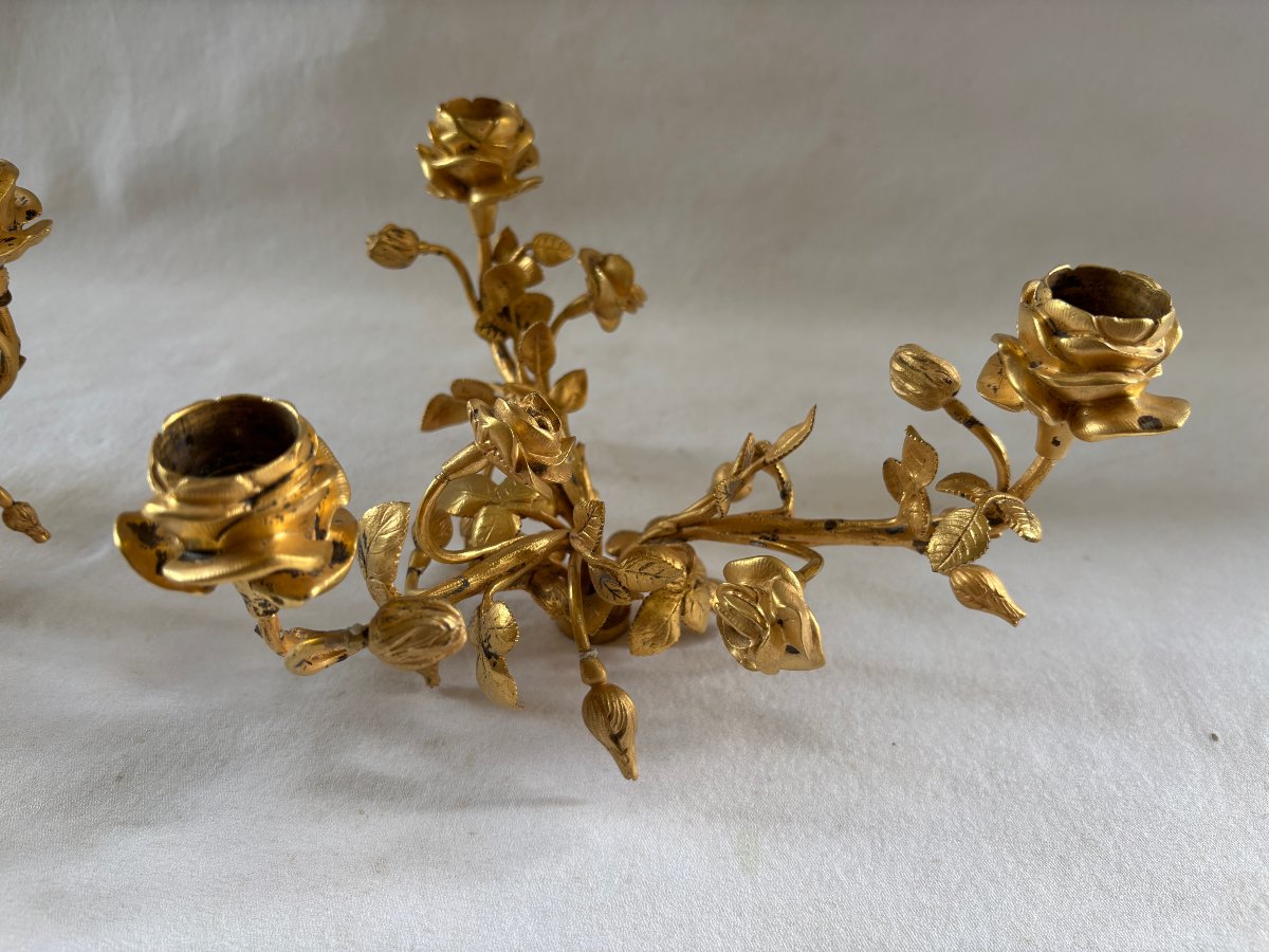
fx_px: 953
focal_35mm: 26
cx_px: 634
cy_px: 476
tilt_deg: -32.9
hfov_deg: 67.3
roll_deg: -1.9
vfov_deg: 53.1
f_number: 1.6
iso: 80
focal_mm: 5.96
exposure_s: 1/121
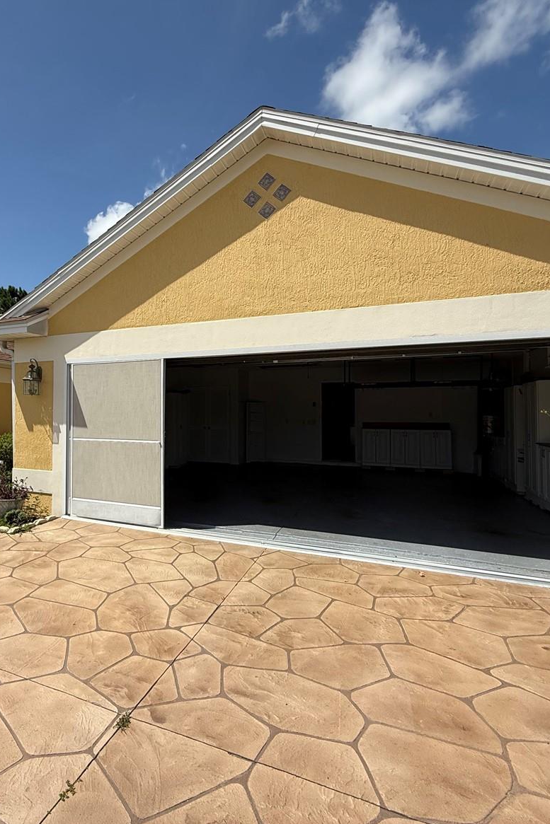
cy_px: 401
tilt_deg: +3.2
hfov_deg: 59.7
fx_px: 458
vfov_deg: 84.0
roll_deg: -0.7
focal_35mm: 20
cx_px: 160
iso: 50
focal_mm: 2.22
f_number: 2.2
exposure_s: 1/2976
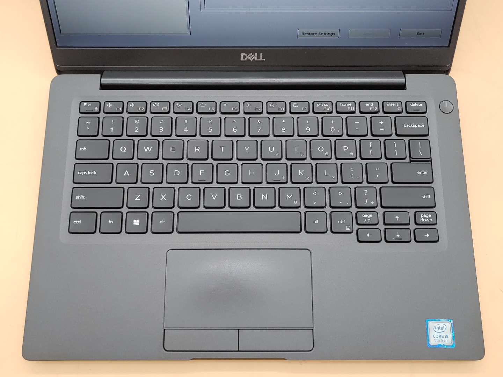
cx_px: 252
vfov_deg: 42.9
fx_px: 480
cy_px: 188
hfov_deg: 55.4
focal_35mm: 33
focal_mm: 4.36
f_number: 1.8
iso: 50
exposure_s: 1/60
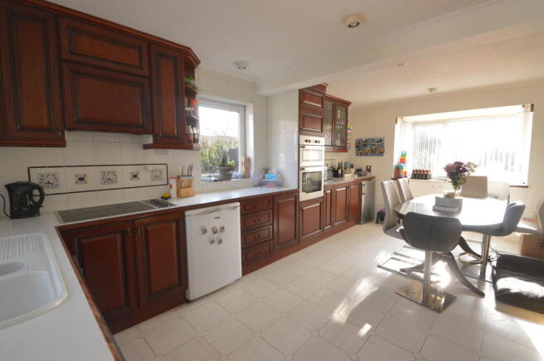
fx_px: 226
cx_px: 272
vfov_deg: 77.2
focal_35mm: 15
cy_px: 180
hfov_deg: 100.4
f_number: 10
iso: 3200
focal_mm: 10
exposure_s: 1/160
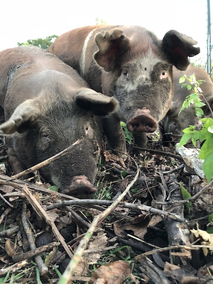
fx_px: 238
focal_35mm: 29
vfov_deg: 61.7
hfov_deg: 48.2
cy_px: 142
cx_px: 106
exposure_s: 1/60
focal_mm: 3.99
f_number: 1.8
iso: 320
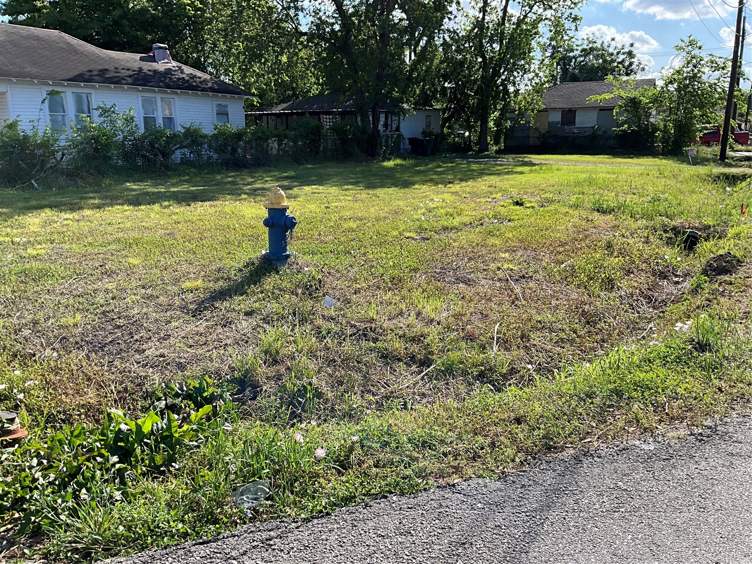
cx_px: 376
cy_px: 282
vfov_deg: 48.2
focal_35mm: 29
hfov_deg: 61.7
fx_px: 630
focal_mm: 3
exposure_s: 1/1144
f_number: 1.8
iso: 25
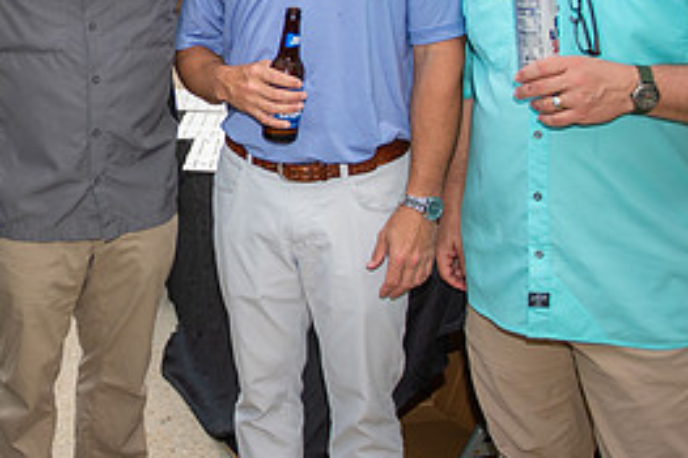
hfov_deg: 35.7
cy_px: 89
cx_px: 92
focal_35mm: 53
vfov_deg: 25.0
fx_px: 1012
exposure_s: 1/200
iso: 400
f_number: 2.8
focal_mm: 24
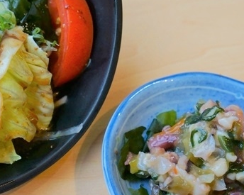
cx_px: 85
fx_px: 426
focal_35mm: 59
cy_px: 114
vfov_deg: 25.8
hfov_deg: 31.8
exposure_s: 1/500
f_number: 5
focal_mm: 27
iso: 1000
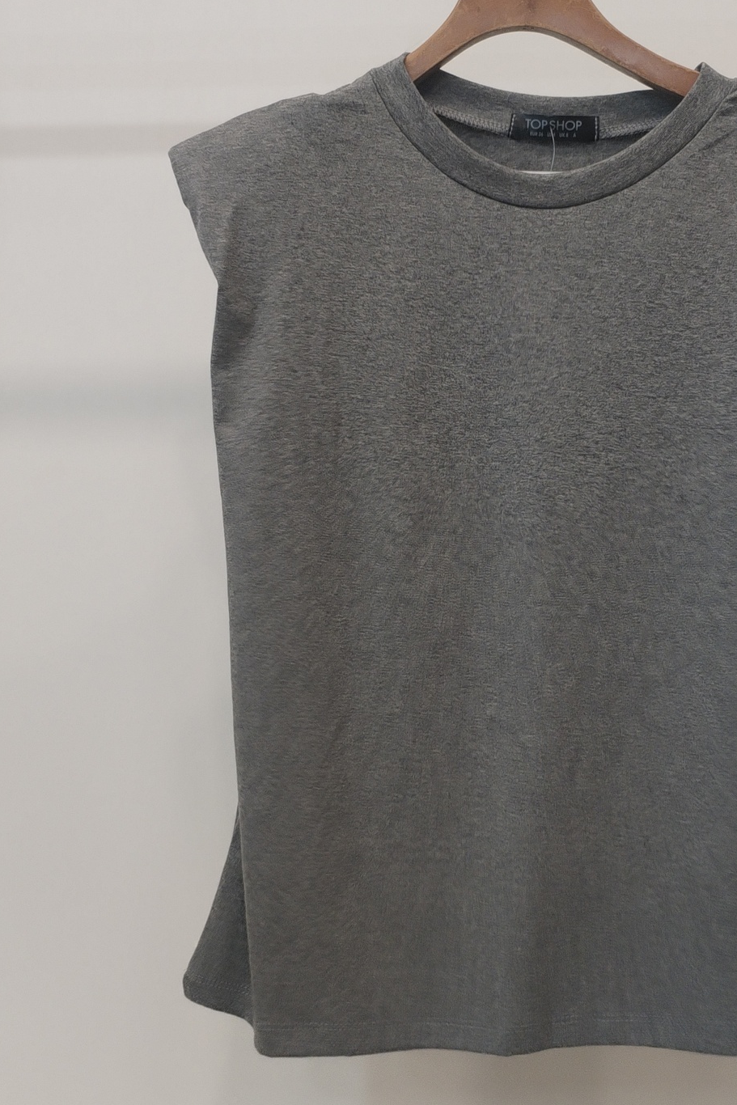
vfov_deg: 37.5
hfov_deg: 25.4
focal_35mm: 53
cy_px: 516
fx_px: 1627
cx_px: 480
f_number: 1.8
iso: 361
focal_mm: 4.75
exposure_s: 1/60
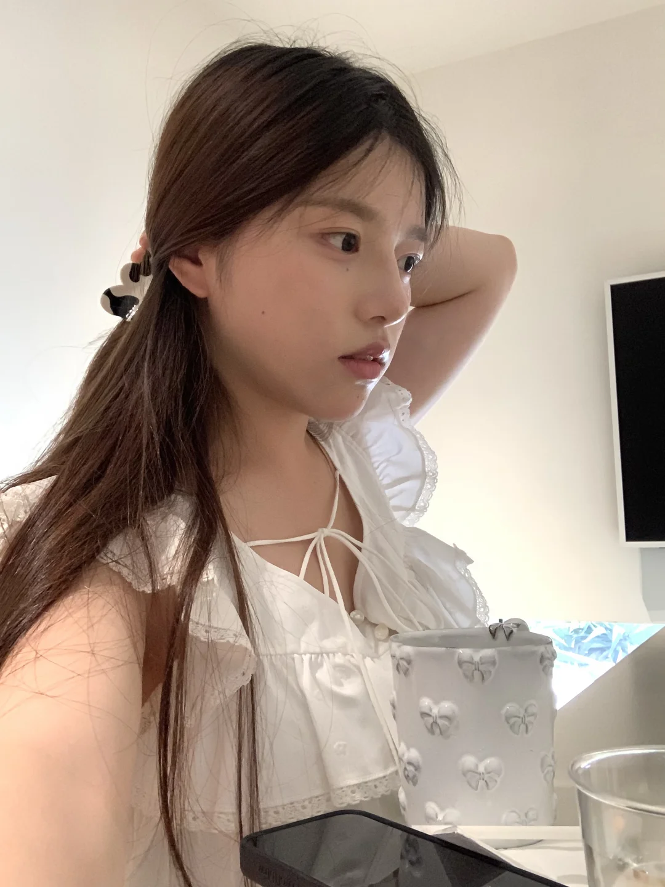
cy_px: 444
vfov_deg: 56.8
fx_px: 820
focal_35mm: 32
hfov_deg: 44.2
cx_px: 332
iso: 500
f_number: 2.2
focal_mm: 2.87
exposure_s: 1/25
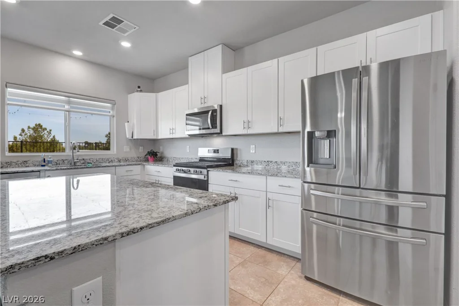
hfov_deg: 100.4
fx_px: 191
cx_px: 230
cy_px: 153
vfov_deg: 77.3
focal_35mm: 15
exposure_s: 1/60
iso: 400
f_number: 8
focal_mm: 10
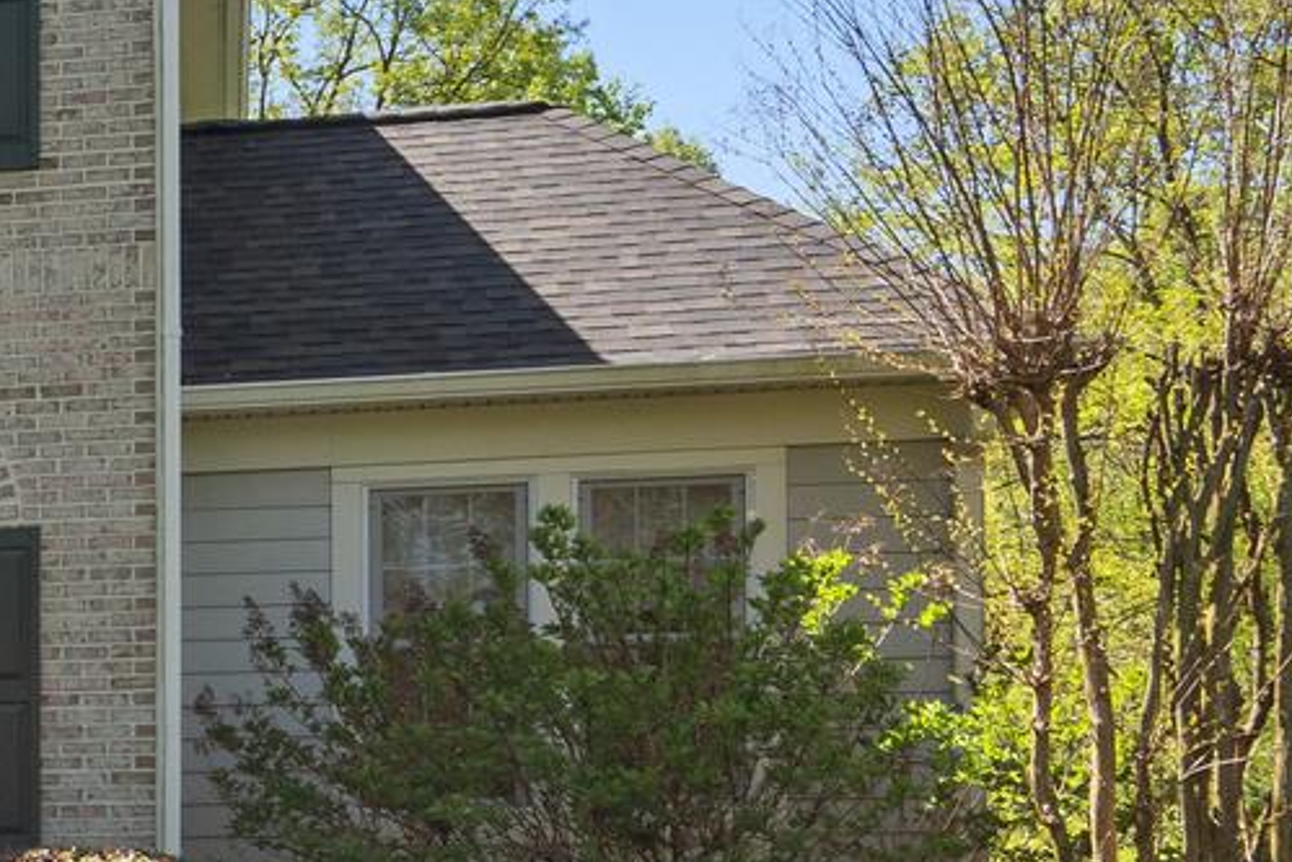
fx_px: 2800
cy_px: 214
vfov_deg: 17.4
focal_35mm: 78
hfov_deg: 19.9
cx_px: -963
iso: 200
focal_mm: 19
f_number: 8
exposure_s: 1/320
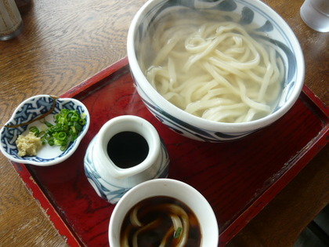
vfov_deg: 42.9
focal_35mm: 33
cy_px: 124
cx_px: 164
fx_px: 314
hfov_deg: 55.4
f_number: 2.8
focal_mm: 5.5
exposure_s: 1/100
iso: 100
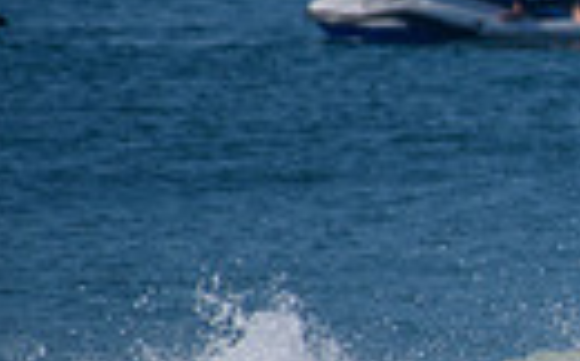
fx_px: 35930
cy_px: 265
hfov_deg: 0.9
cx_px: 1272
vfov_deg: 0.6
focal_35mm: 2275
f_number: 5.6
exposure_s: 1/2000
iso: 180
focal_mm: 500
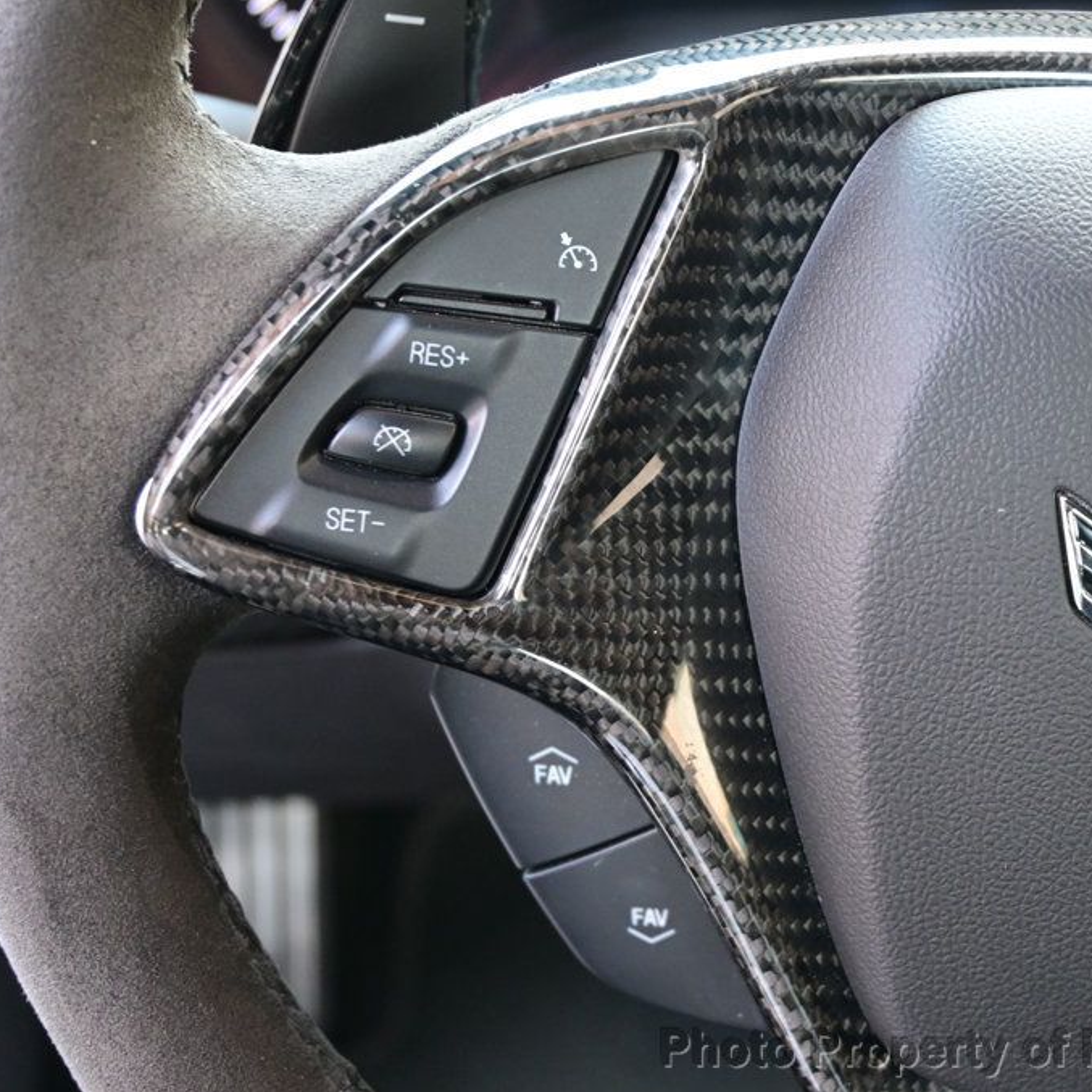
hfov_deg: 26.7
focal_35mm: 64
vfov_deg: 27.0
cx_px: 792
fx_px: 2271
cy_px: 547
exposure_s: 1/50
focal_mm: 33
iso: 1250
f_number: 5
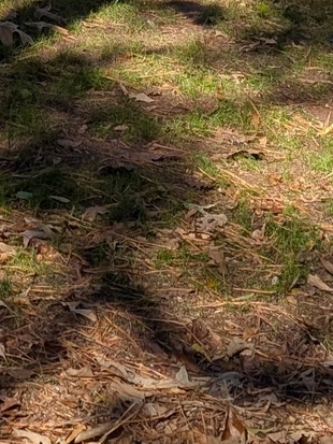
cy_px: -575
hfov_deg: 10.7
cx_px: -134
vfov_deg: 12.2
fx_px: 1718
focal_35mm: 134
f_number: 1.68
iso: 22
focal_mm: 6.9
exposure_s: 1/4065
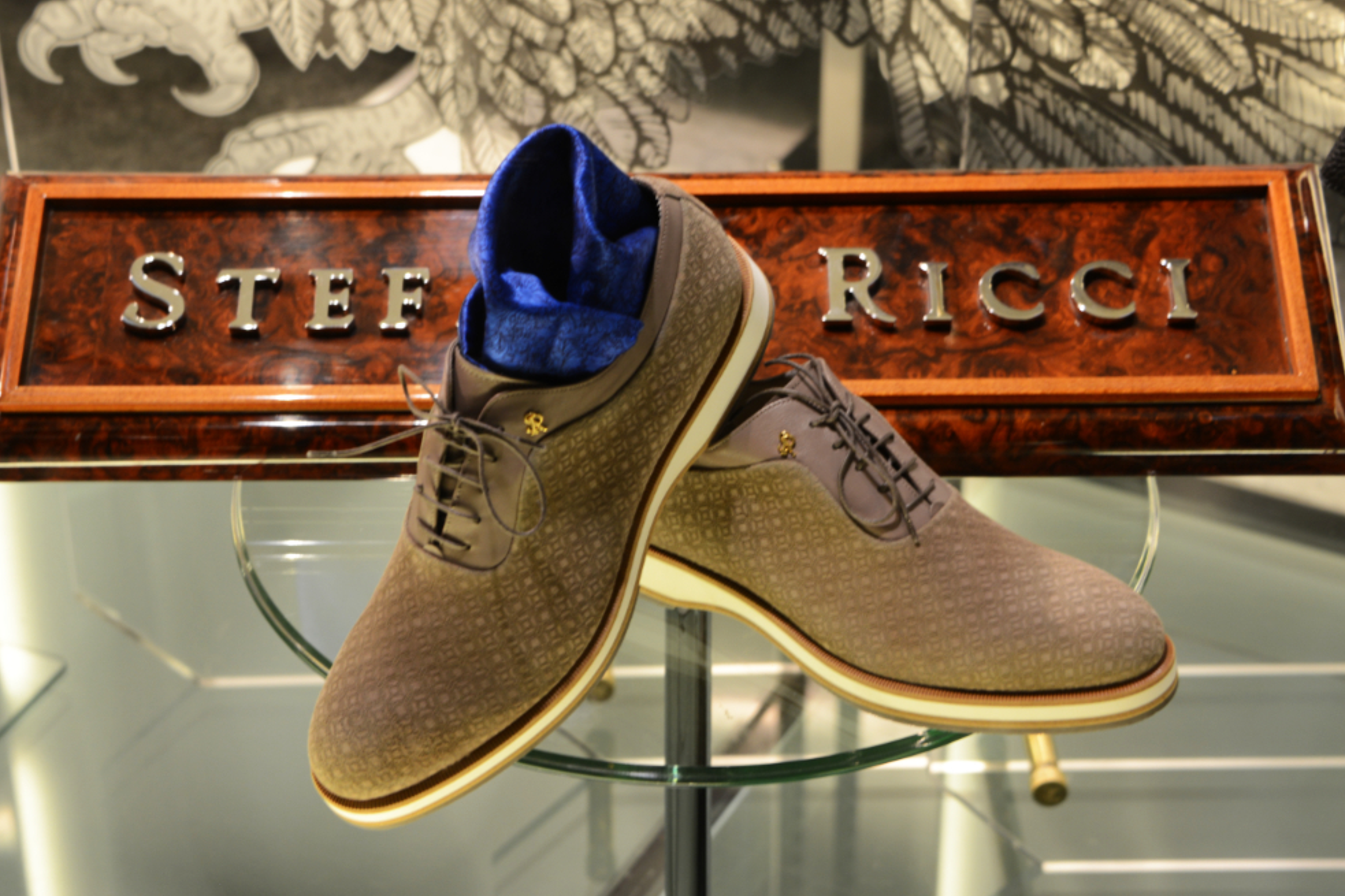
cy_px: 450
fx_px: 2204
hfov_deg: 33.9
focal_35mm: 59
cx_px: 675
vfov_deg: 23.0
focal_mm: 58
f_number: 5
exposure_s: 1/30
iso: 400
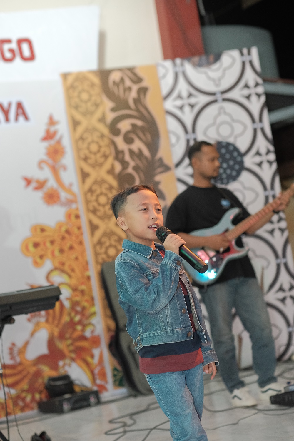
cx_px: 147
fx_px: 1029
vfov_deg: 24.2
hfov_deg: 16.3
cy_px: 220
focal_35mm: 84
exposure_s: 1/160
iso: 2500
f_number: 2
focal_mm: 56
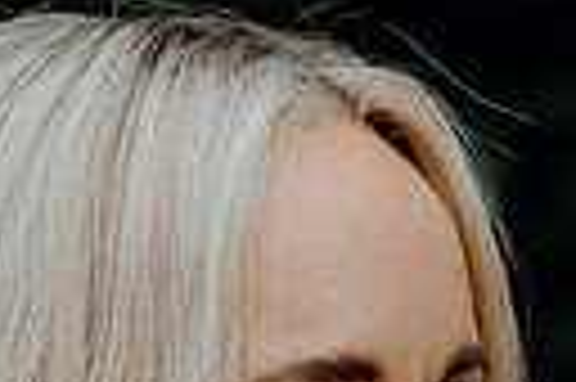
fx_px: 5066
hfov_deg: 6.5
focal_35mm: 317
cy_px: 852
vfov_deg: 4.3
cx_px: 706
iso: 1600
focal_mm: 70
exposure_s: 1/160
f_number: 3.5
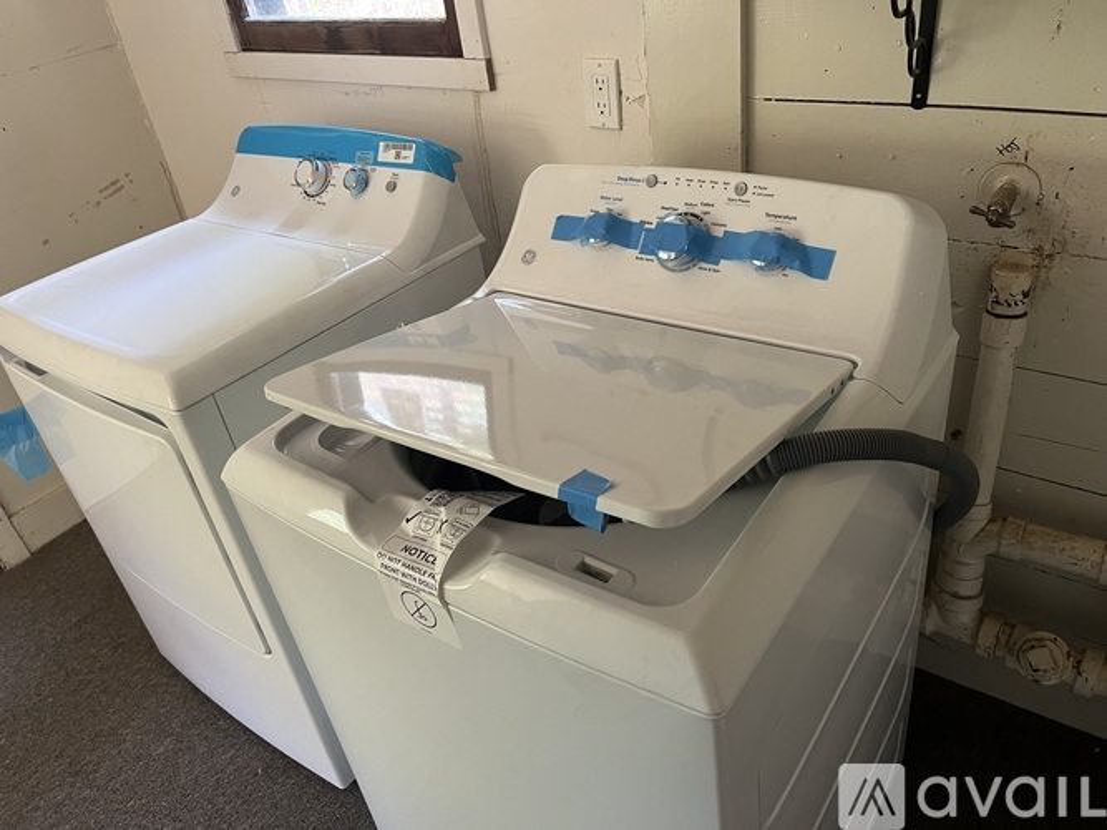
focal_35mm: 26
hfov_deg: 67.3
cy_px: 415
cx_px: 554
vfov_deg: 53.0
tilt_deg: -33.3
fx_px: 831
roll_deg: +9.0
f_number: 1.6
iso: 200
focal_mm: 5.1
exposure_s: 1/60
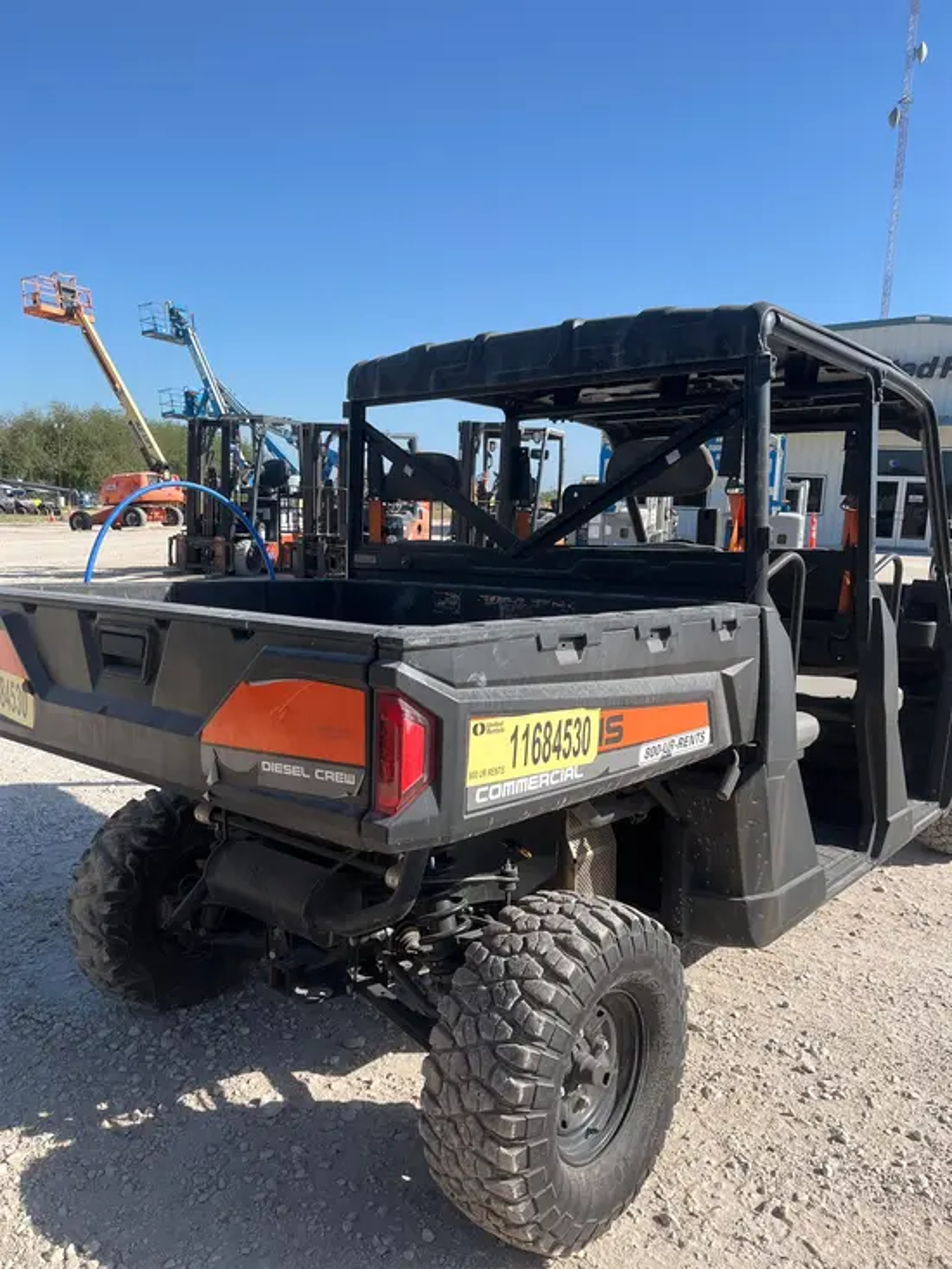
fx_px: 953
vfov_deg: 67.3
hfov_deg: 53.1
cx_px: 476
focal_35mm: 26
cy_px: 634
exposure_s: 1/2632
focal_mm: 5.1
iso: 50
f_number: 1.6
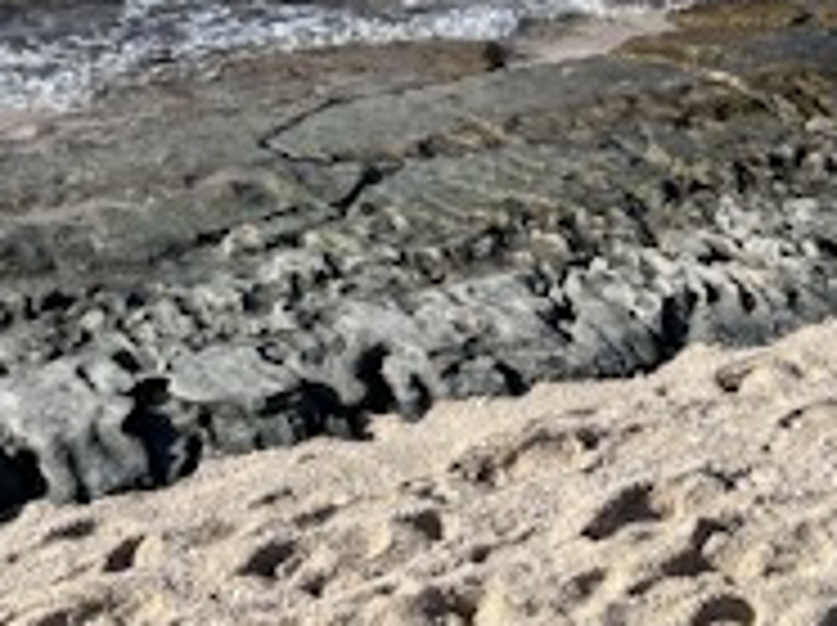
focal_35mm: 63
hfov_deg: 30.7
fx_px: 1521
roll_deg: +0.5
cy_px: -32
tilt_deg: -11.1
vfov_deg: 22.2
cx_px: 464
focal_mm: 5.7
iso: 50
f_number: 1.5
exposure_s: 1/6993
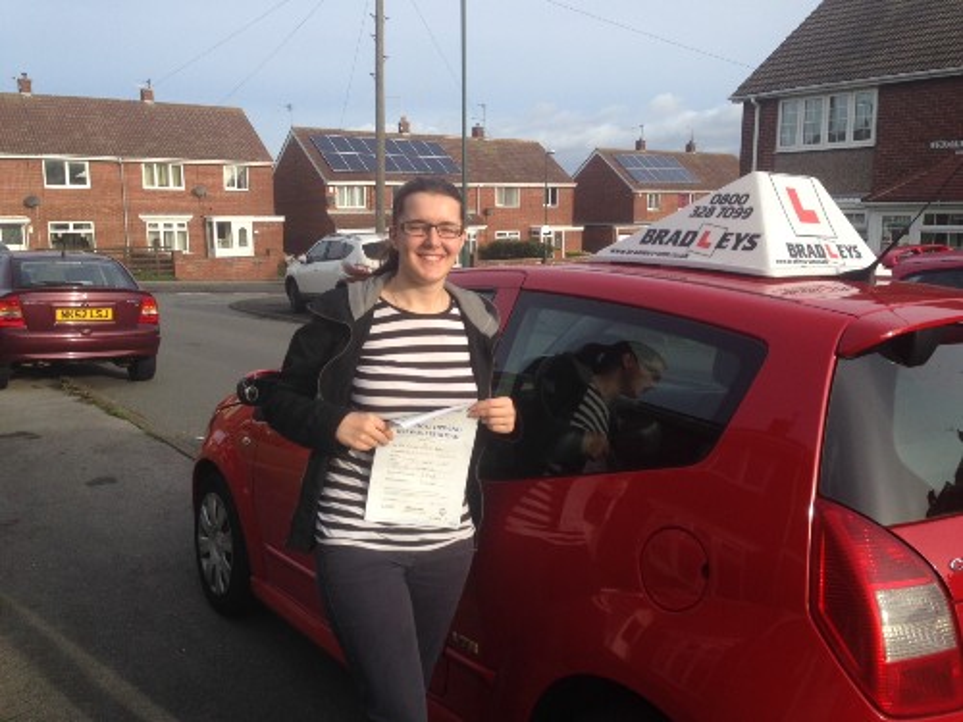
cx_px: 482
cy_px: 361
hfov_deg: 55.4
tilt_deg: -9.9
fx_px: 918
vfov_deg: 42.9
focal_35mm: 33
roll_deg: +0.8
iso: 50
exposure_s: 1/797
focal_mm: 4.12
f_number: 2.4
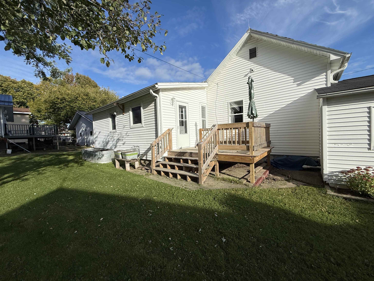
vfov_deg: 85.7
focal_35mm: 14
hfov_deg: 102.1
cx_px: 187
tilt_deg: -1.7
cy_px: 140
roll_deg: +2.6
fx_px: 151
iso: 50
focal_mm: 2.22
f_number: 2.2
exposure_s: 1/3891
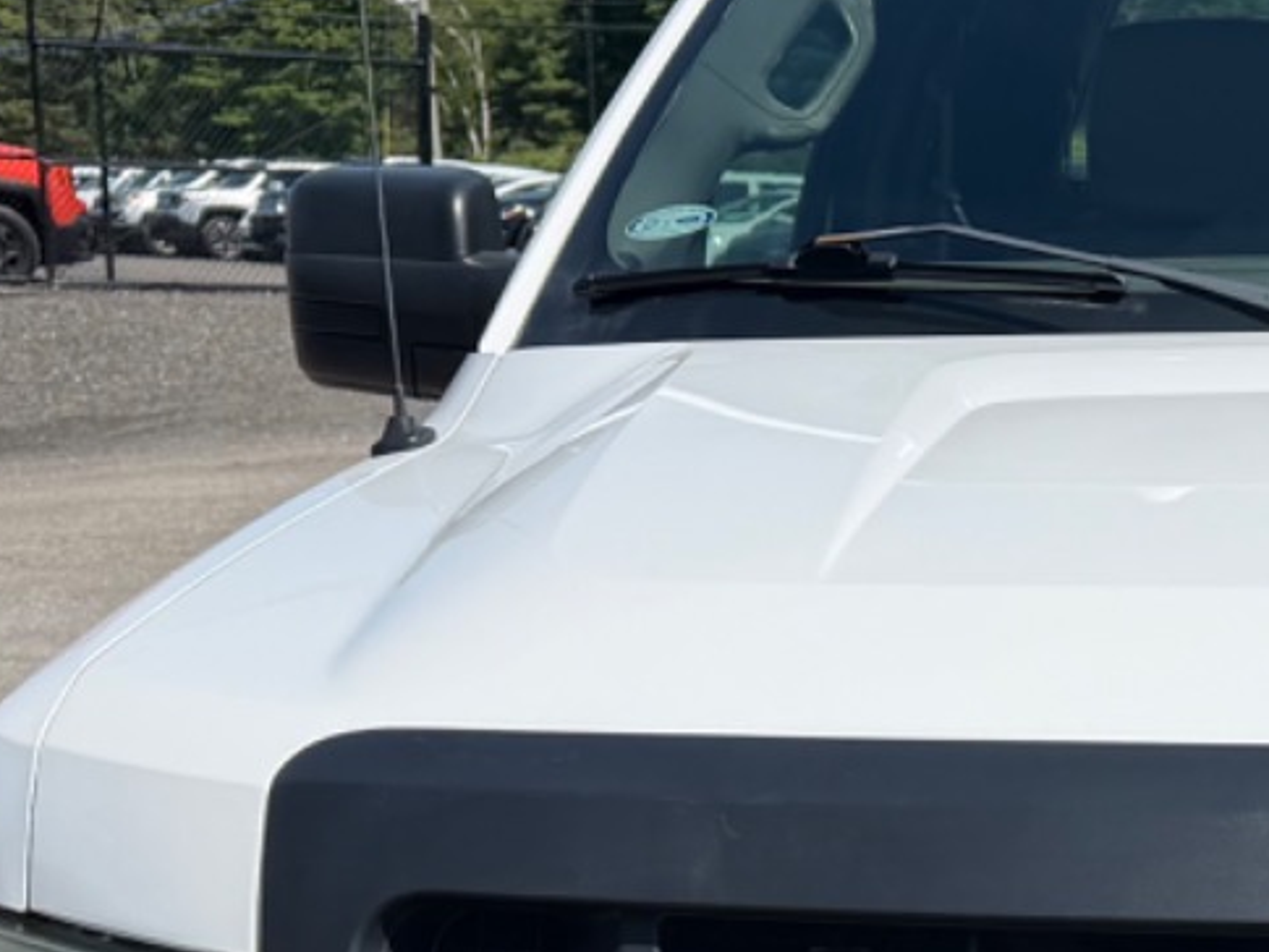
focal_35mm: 95
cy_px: 1178
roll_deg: -2.4
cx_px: 1385
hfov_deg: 19.8
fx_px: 3483
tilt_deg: -13.9
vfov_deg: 15.0
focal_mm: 6.76
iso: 100
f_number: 1.78
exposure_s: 1/5319
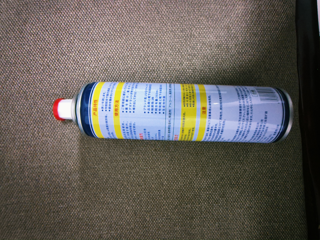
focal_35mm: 25
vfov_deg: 54.9
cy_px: 120
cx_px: 160
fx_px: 231
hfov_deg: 69.4
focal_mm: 2.32
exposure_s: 1/25
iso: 1606
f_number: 2
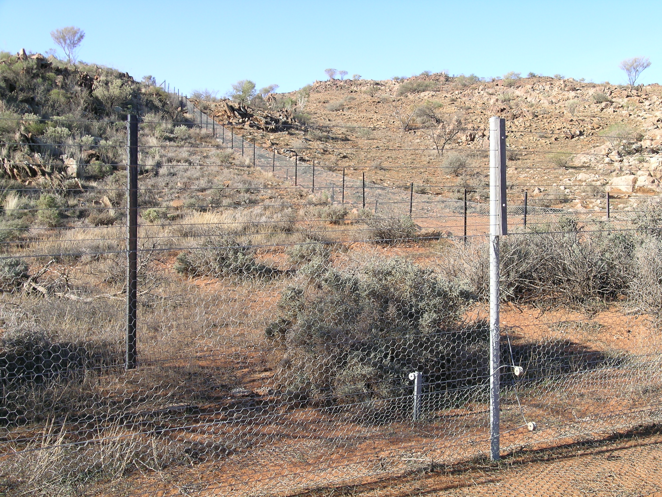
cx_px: 331
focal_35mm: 42
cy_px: 248
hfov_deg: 44.8
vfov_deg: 34.3
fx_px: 803
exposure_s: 1/141
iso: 50
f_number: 5.7
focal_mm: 8.7
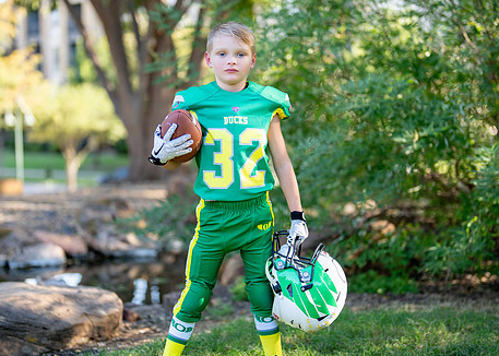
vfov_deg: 18.8
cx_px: 232
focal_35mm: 76
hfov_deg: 26.1
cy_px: 182
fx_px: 1077
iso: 100
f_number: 1.2
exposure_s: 1/800
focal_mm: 50
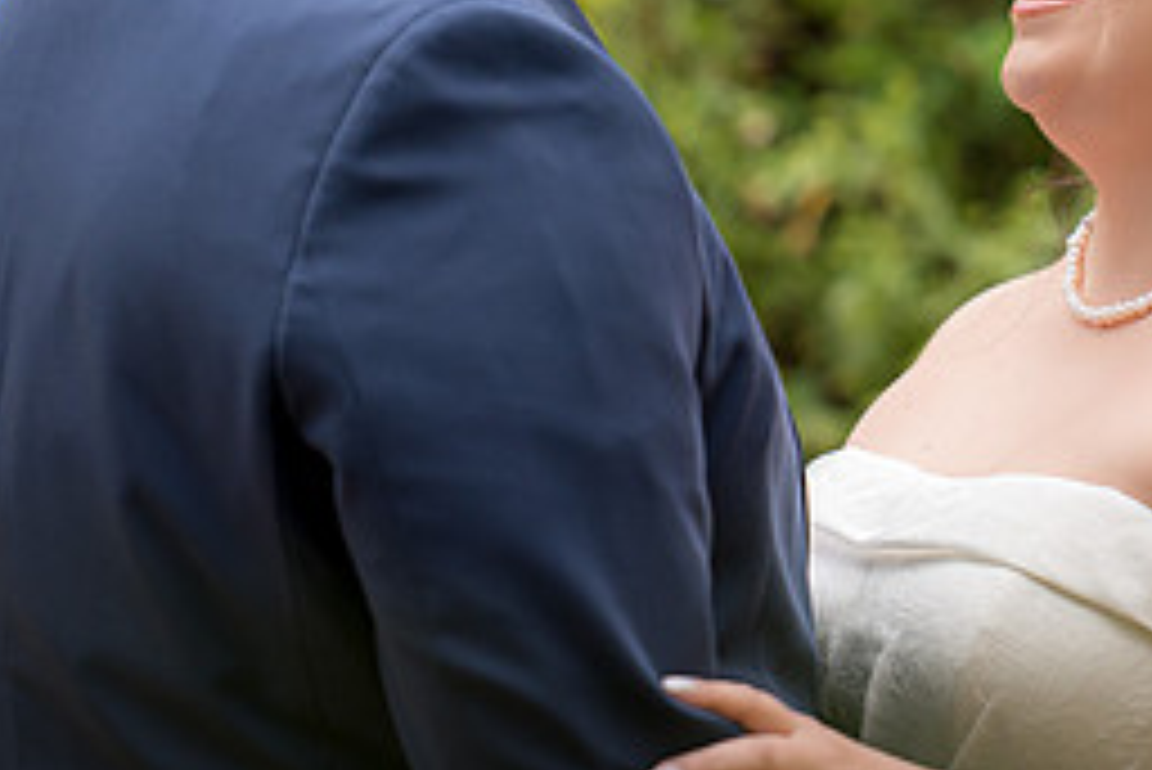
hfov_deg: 5.7
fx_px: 11590
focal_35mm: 362
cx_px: 963
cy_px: 61
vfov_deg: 3.8
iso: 640
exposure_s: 1/250
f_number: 2.8
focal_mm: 160
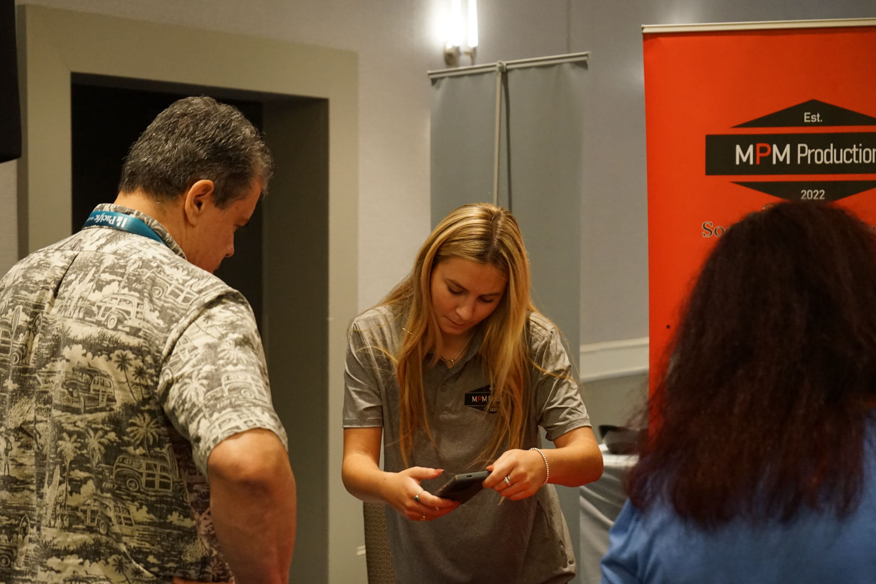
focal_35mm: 71
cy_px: 290
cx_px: 439
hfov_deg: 28.5
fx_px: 1728
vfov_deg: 19.2
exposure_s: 1/160
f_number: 5.6
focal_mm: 70
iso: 4000
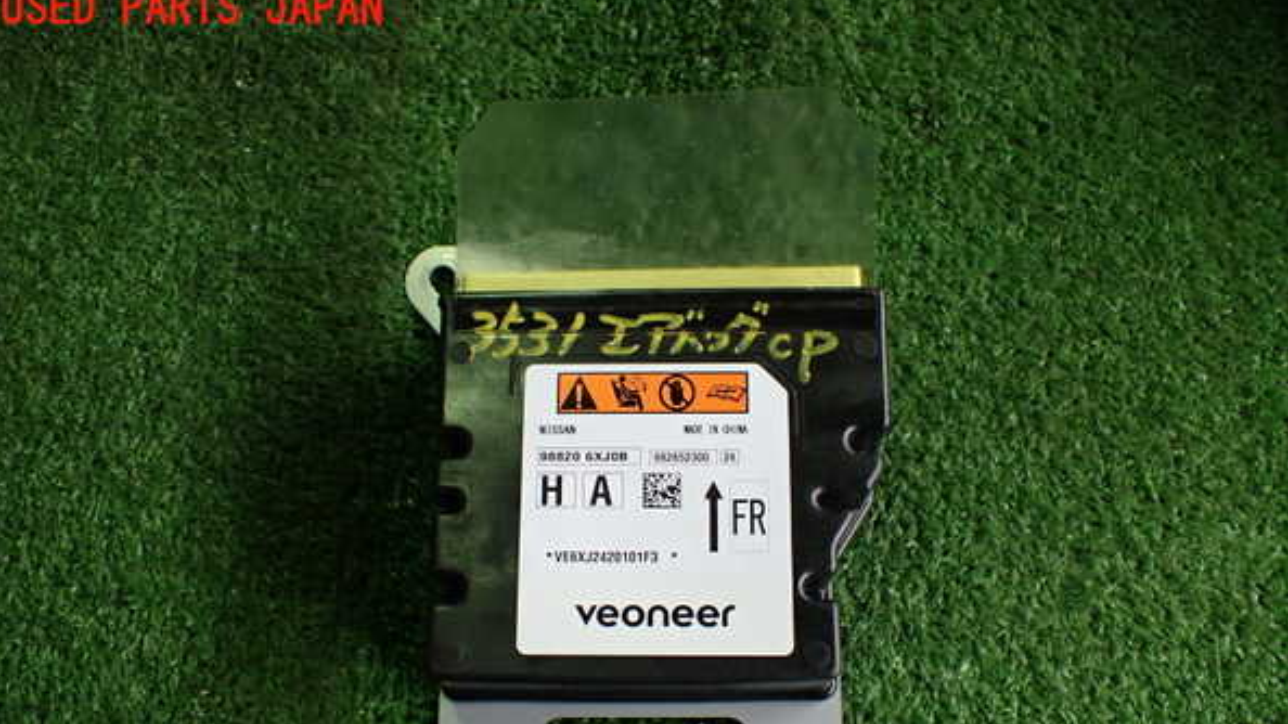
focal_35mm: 33
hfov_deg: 59.5
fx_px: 1127
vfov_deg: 35.3
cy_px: 470
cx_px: 640
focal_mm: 5.4
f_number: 2.3
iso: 320
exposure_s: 1/125
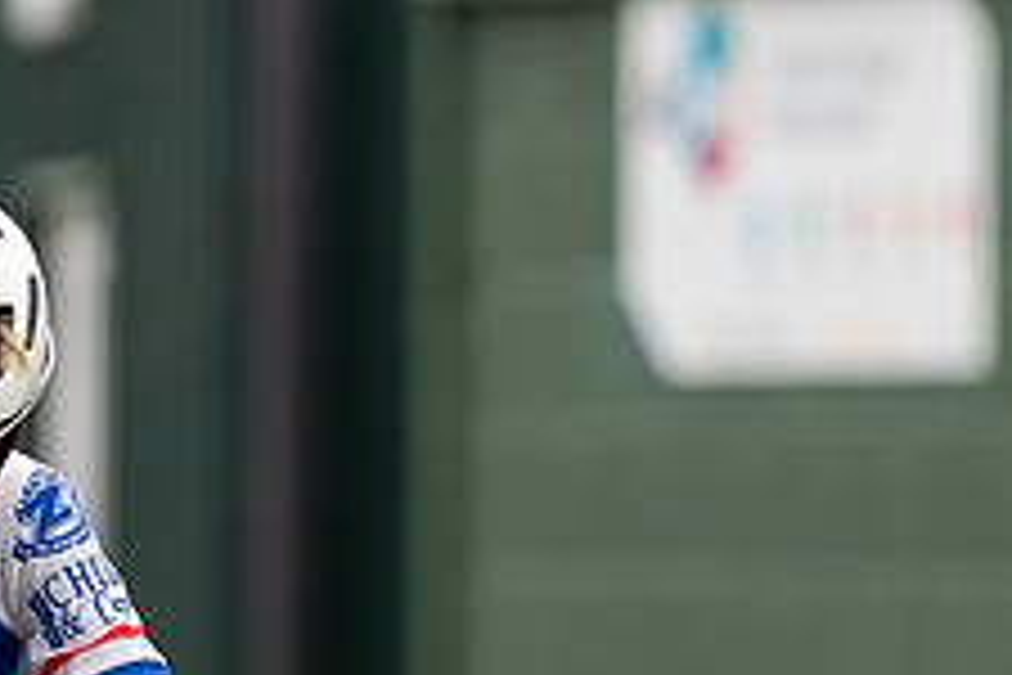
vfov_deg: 1.5
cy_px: 506
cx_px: -120
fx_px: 26338
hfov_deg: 2.2
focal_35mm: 937
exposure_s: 1/1000
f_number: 3.2
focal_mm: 191
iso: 800
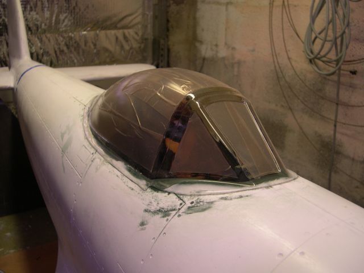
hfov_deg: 49.0
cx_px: 182
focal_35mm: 38
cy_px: 136
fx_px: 400
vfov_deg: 37.7
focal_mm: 8
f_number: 2.8
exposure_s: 1/32.6
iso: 163
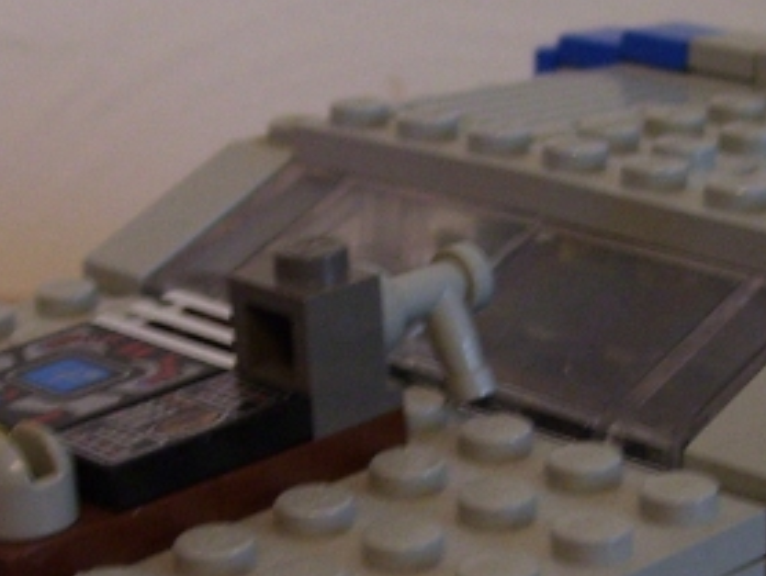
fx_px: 2503
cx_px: 402
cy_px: 480
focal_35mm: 113
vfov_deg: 13.1
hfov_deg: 17.4
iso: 160
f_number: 2.7
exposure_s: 1/8
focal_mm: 6
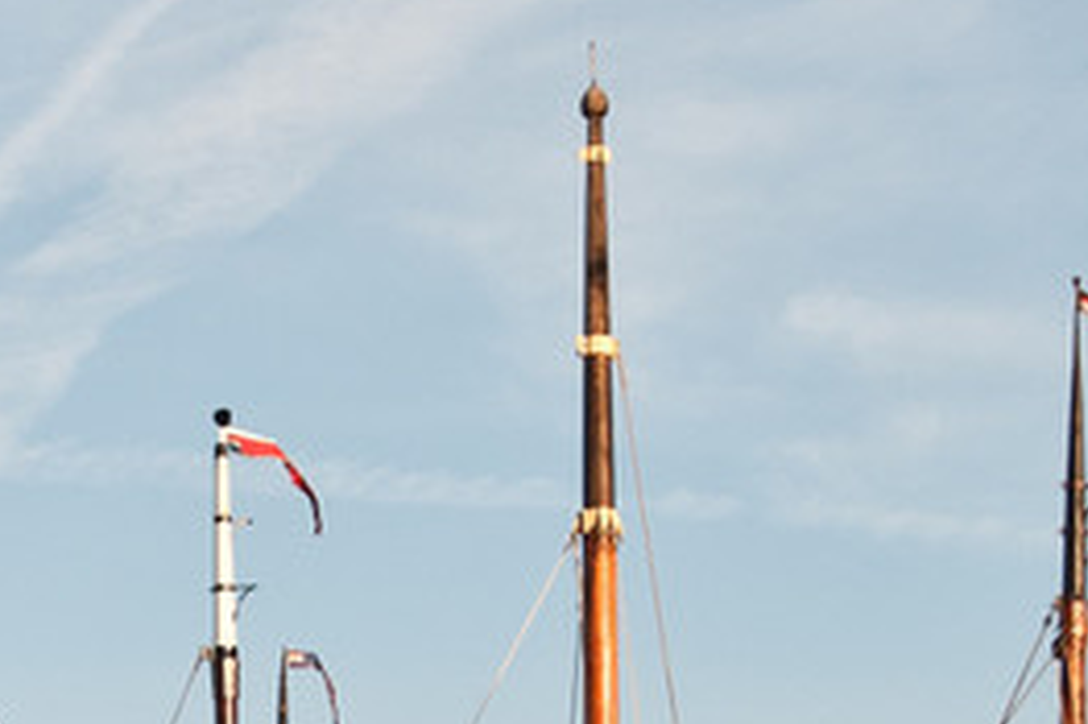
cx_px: 124
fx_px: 4953
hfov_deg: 12.4
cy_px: 991
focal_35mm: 164
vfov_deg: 8.2
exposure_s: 1/2000
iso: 200
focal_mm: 24
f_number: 2.8
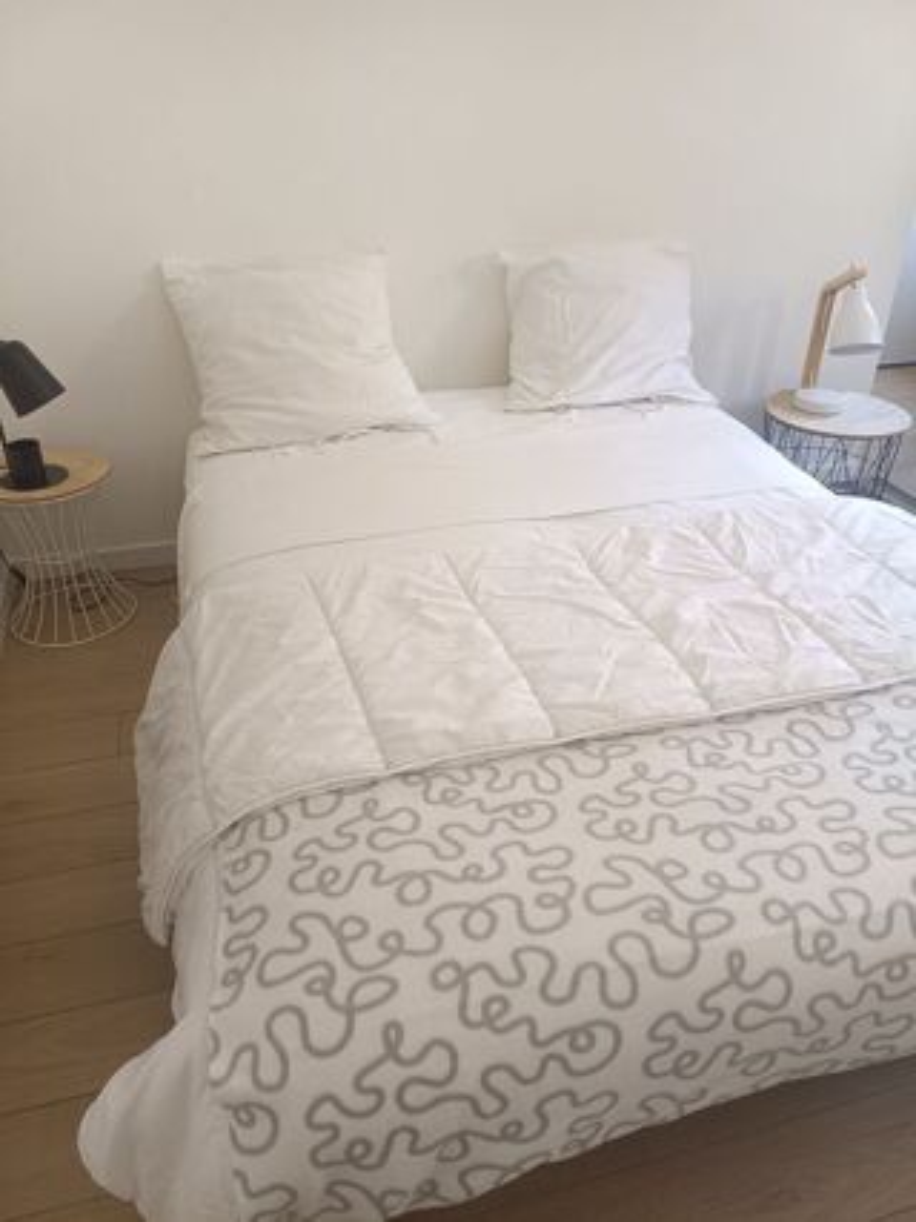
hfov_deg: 53.0
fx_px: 918
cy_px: 611
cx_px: 458
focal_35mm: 26
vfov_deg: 67.3
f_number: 1.5
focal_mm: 4.94
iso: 305
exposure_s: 1/101
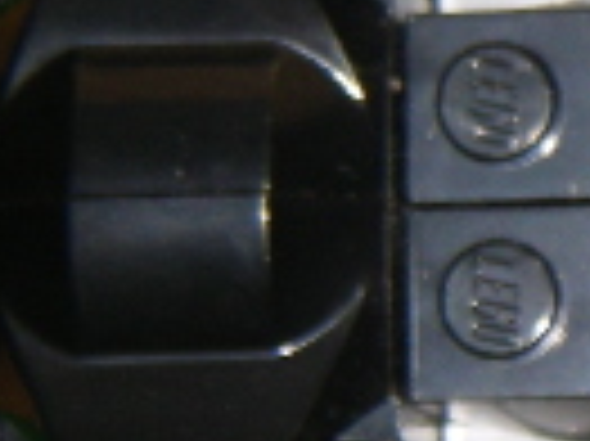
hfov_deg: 4.8
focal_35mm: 406
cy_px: 207
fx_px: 6914
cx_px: 1414
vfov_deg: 3.7
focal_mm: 13.8
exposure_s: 1/80
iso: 80
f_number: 3.9
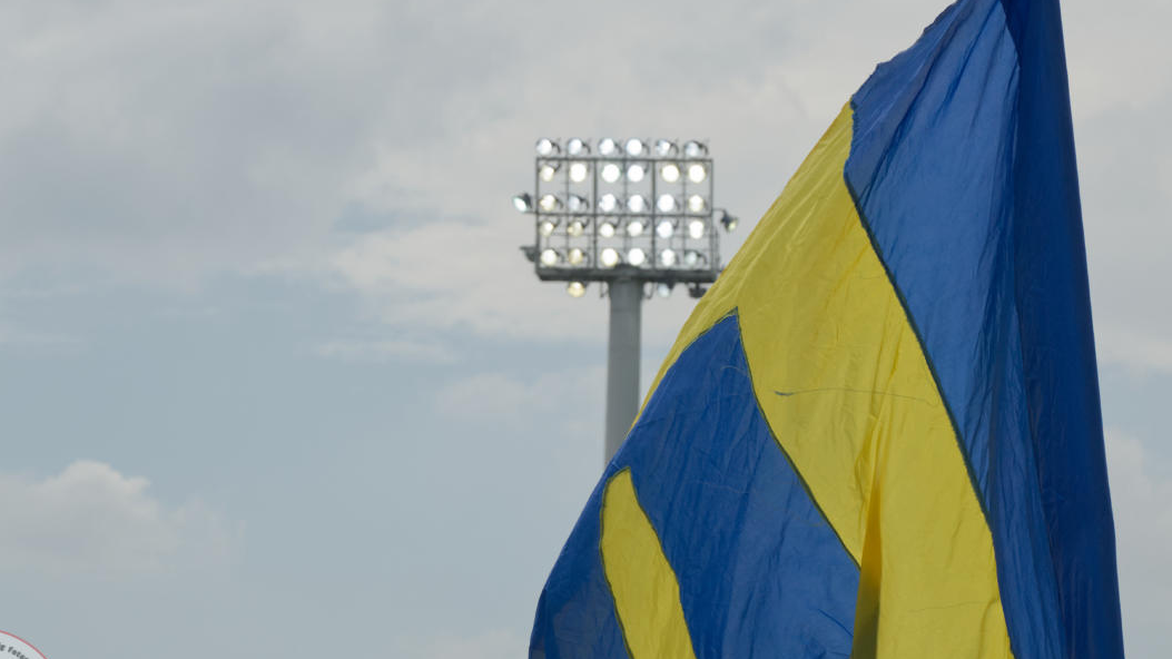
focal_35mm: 196
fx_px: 6090
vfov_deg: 6.2
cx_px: 533
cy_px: 378
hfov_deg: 11.0
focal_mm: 60.3
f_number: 7.1
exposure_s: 1/1250
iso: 200
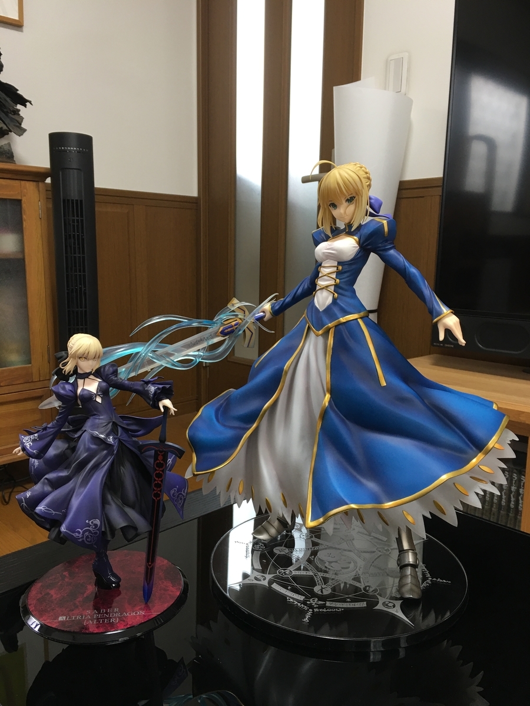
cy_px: 353
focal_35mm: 29
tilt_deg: -8.3
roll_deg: -0.9
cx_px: 265
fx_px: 592
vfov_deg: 61.7
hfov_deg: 48.2
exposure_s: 1/15
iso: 32
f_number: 2.2
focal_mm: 4.15
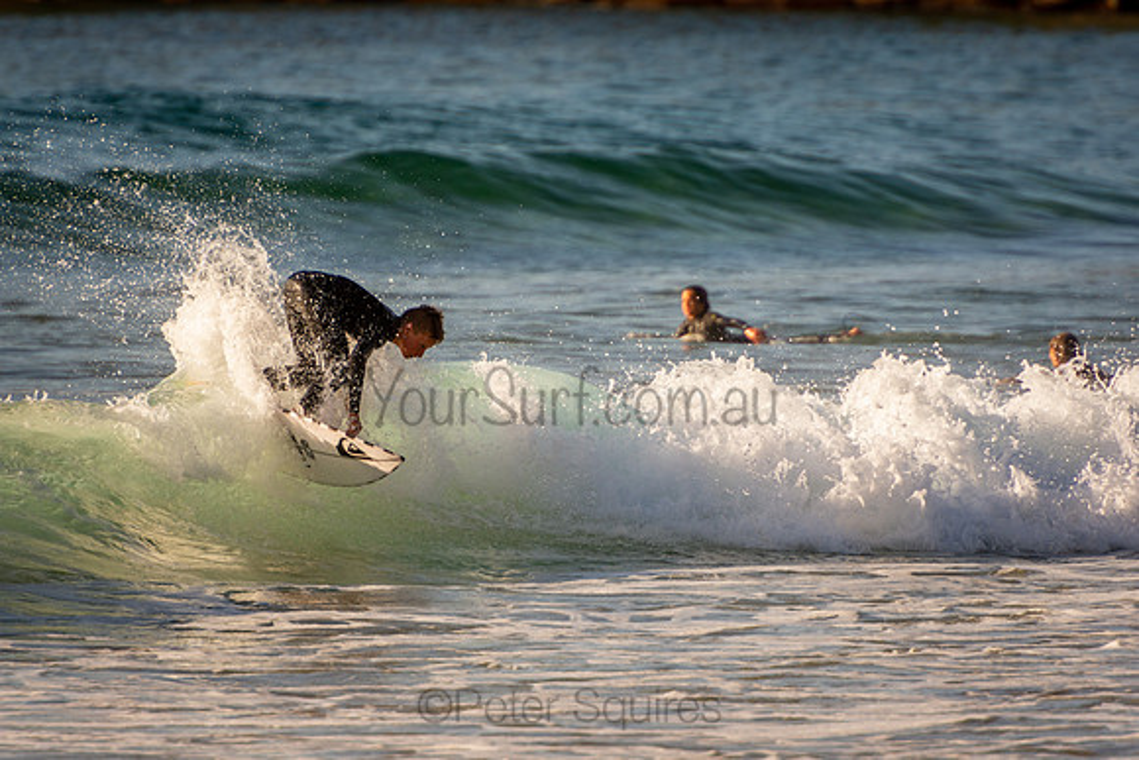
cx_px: 570
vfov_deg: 2.3
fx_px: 18987
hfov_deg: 3.4
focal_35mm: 600
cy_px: 380
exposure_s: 1/1250
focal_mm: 400
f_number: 5.6
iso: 320
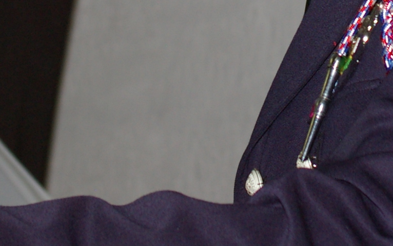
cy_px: -261
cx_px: 399
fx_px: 2892
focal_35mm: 270
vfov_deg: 4.8
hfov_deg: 7.7
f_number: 5.6
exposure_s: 1/60
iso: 400
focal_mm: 45
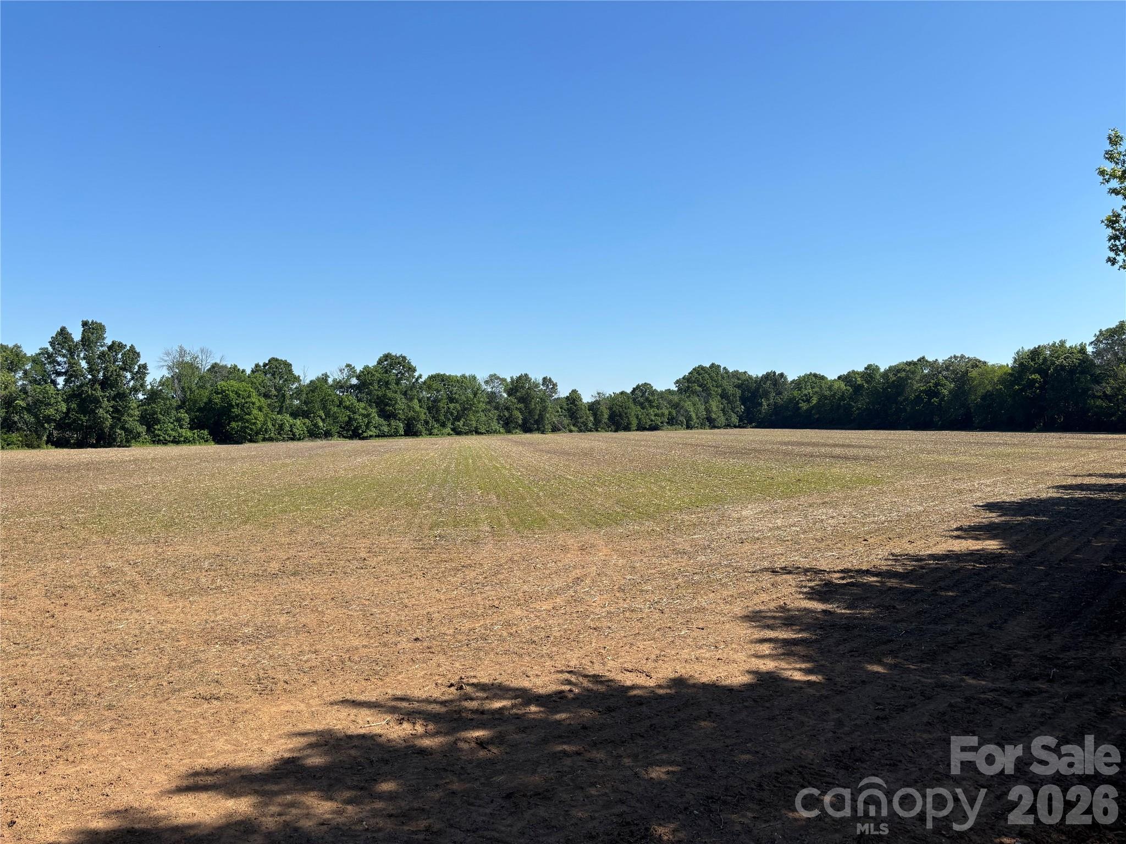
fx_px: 846
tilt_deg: +0.6
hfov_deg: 67.3
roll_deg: +0.4
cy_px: 422
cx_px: 563
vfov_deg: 53.1
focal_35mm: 26
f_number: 1.6
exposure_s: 1/3106
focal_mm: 5.96
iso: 50
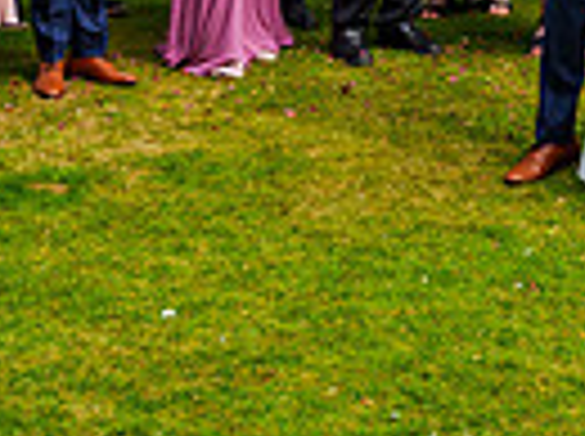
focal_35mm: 155
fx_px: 2615
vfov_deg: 9.2
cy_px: -308
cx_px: 662
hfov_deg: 12.5
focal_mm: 36
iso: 400
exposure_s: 1/4000
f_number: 3.5
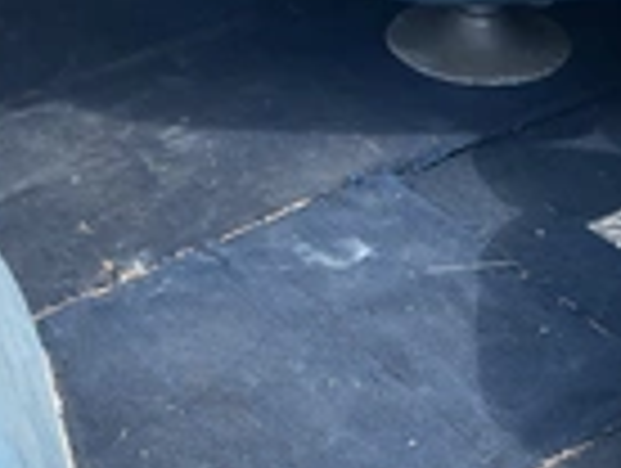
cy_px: 54
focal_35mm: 84
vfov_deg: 17.4
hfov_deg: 23.0
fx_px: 1510
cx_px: 472
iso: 25
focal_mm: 3
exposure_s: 1/524
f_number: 1.8
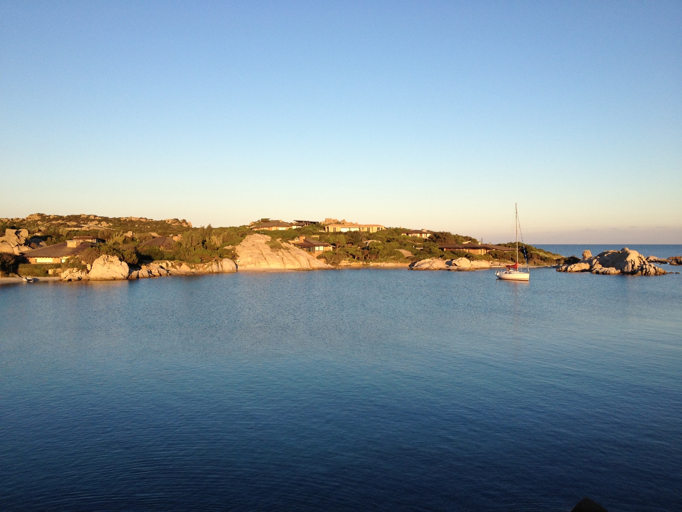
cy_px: 256
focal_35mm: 35
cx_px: 341
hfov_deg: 52.6
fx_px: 690
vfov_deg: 40.7
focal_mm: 4.28
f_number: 2.4
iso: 64
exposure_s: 1/746
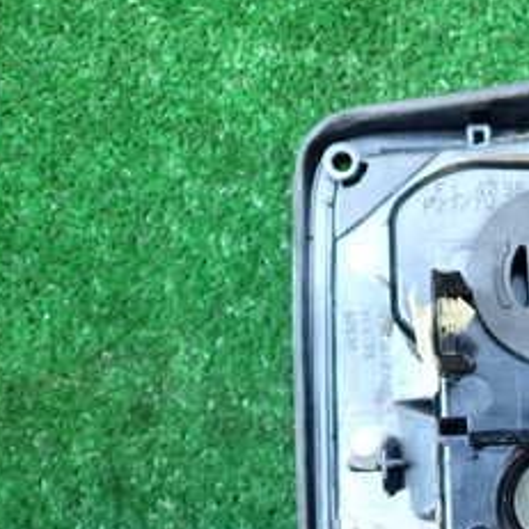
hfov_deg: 23.5
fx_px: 1193
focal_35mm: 69
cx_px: 579
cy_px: 431
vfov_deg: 24.6
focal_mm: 5.4
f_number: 2.3
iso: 250
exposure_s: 1/30
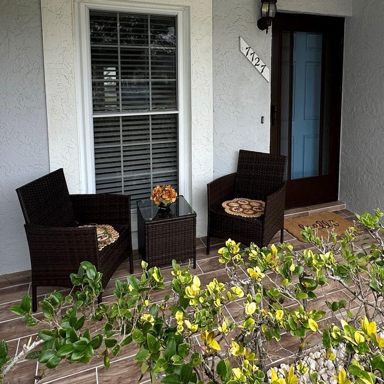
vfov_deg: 57.1
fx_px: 339
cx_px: 214
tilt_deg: -5.9
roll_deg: -0.2
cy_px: 113
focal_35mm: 27
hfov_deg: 58.9
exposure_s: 1/182
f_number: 2.2
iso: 40
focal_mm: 2.22
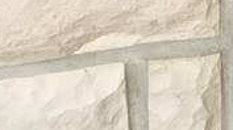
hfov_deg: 12.6
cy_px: -300
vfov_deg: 6.6
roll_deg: -1.8
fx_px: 993
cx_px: 363
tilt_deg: -18.0
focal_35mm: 161
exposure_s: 1/33
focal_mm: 4.15
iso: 40
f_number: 2.2
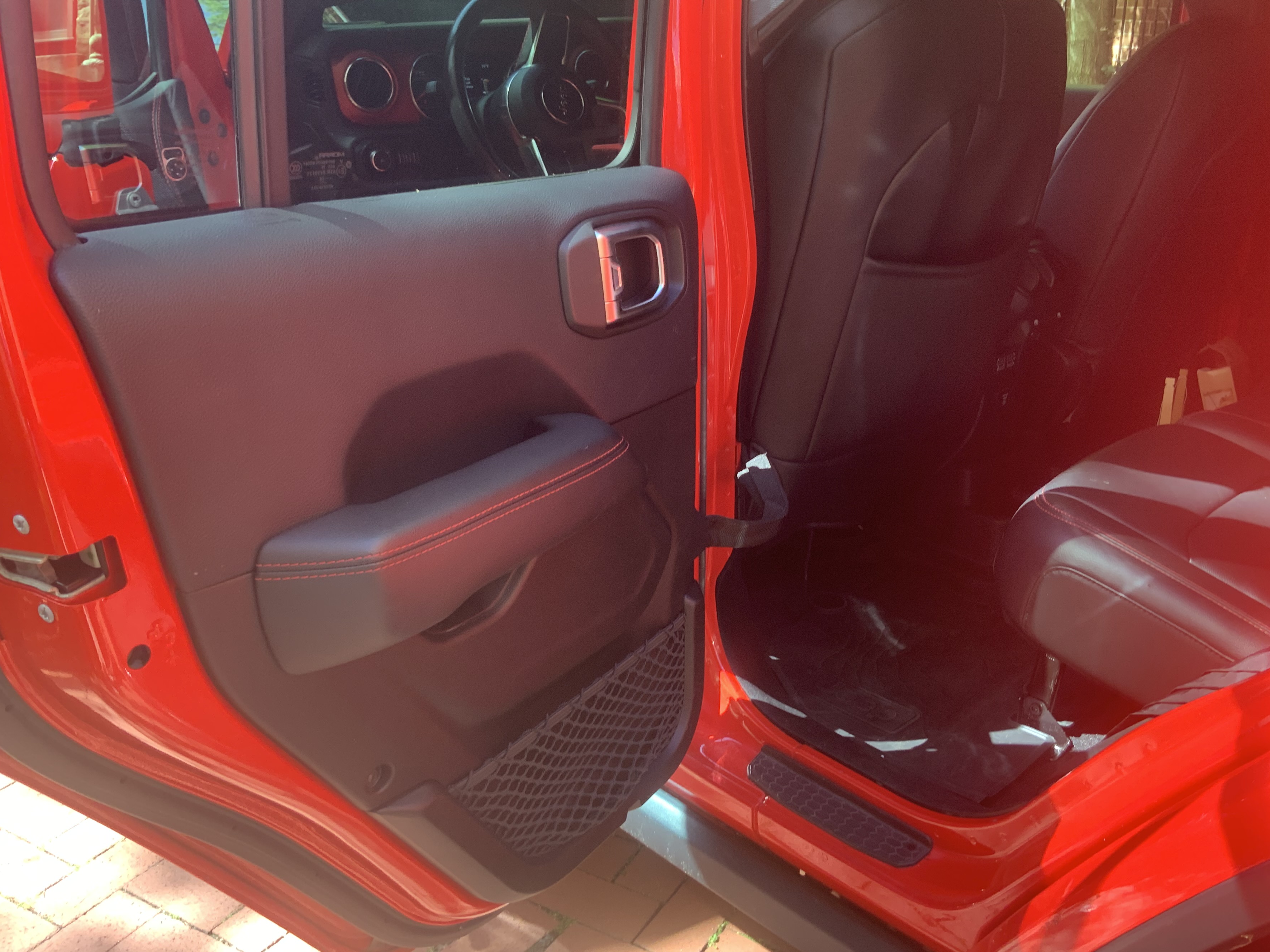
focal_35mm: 33
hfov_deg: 55.2
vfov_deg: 42.9
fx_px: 1211
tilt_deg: -20.4
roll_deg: -2.7
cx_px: 708
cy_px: 436
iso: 64
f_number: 1.8
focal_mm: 3
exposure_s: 1/103
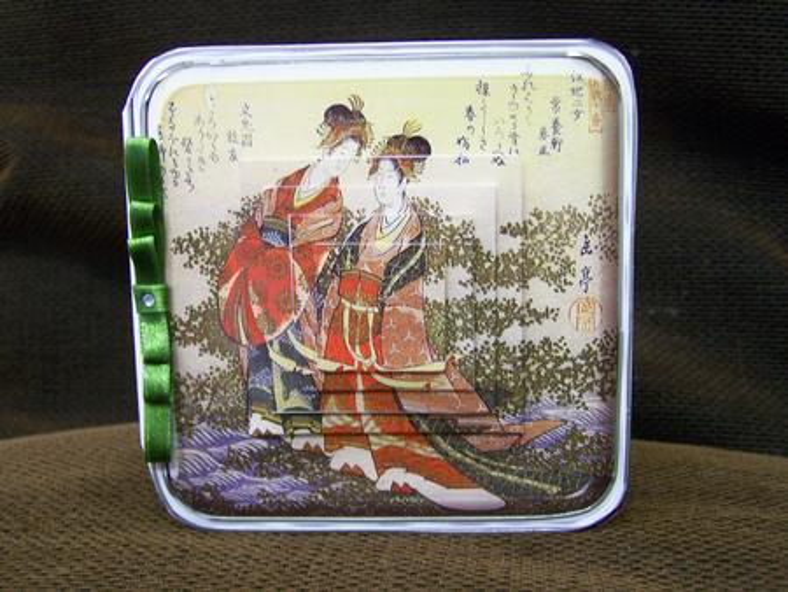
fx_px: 1162
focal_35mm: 51
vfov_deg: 28.6
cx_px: 394
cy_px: 296
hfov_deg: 37.5
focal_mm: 8.5
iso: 160
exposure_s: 1/8
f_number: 3
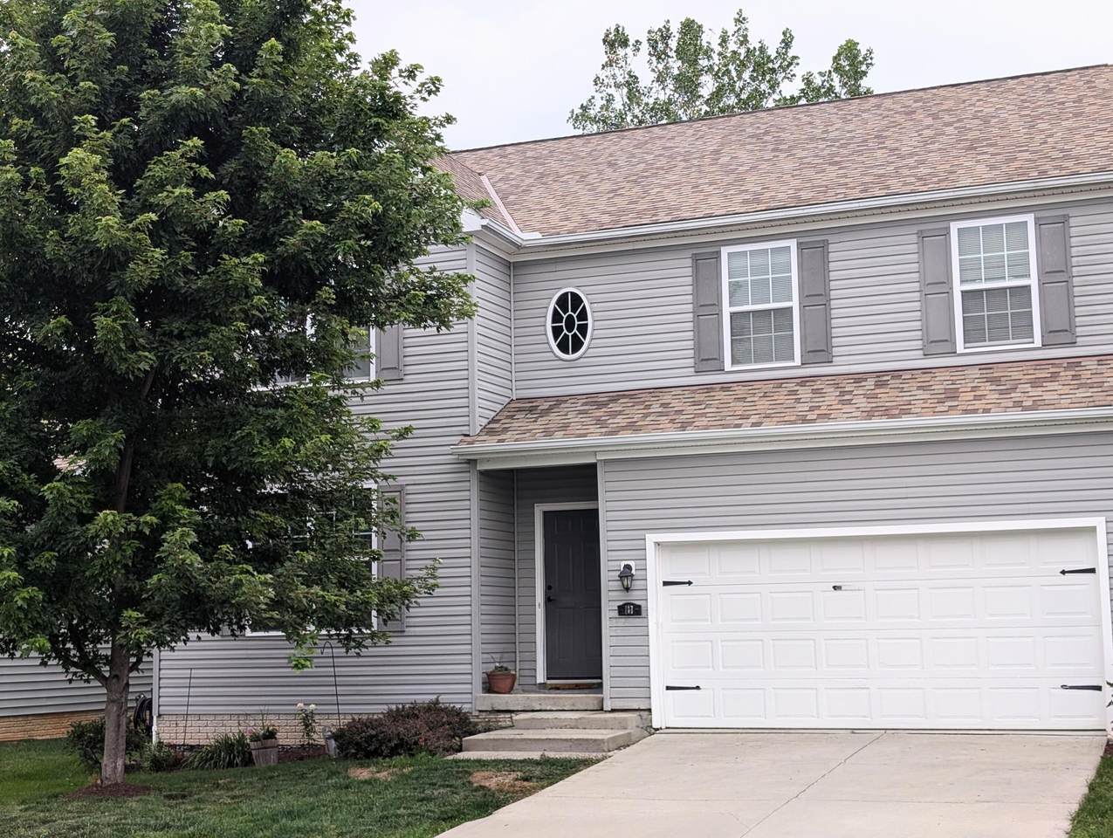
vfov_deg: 29.7
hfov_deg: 38.9
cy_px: 419
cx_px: 556
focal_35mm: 49
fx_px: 1578
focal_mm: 6.9
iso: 25
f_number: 1.68
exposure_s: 1/54.6
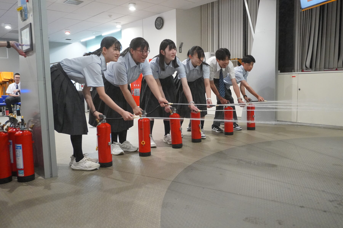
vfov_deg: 45.7
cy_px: 114
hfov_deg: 64.6
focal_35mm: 28
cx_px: 172
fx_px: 272
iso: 4000
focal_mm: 19
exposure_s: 1/160
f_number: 4
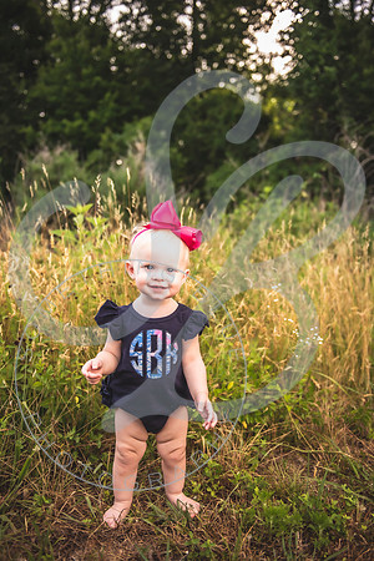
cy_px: 280
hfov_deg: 42.3
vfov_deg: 60.3
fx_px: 483
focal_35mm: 31
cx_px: 187
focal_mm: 31
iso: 100
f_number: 2.8
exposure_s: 1/640
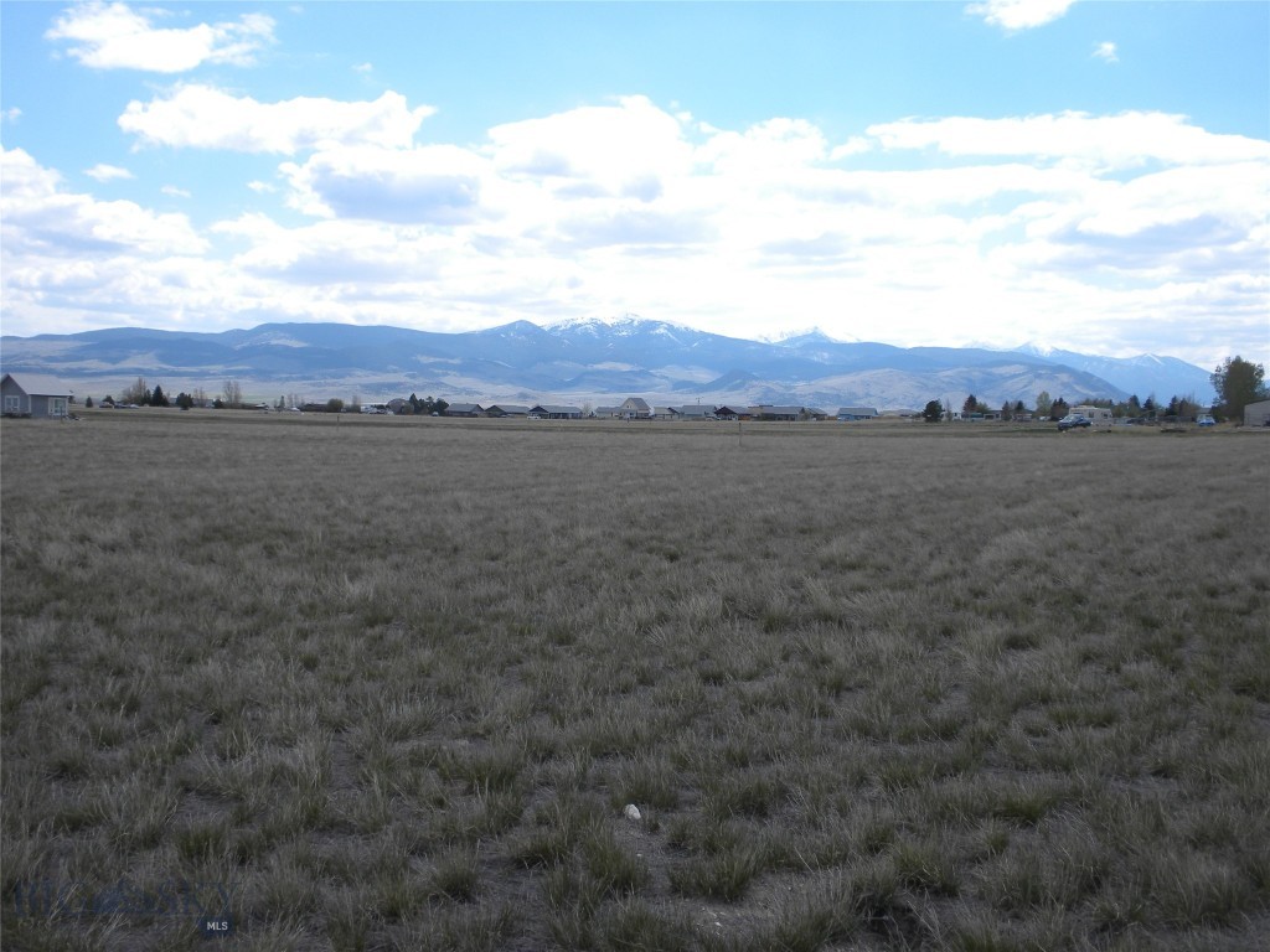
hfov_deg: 50.1
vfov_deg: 38.7
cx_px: 635
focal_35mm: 37
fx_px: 1357
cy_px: 476
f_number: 10
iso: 64
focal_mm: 6.6
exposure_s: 1/125
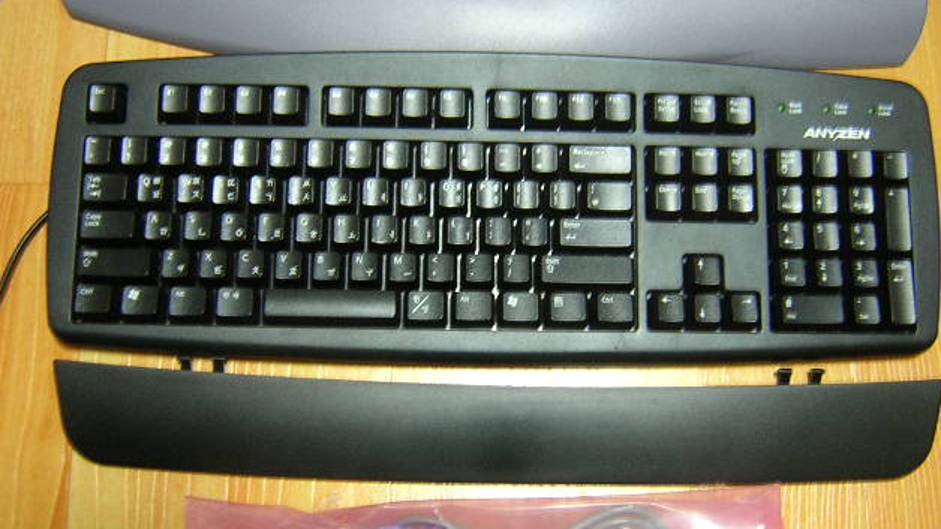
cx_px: 468
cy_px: 217
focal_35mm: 40
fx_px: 998
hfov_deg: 50.5
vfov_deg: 29.6
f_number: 2.6
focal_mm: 4.7
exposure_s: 1/4.4
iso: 267
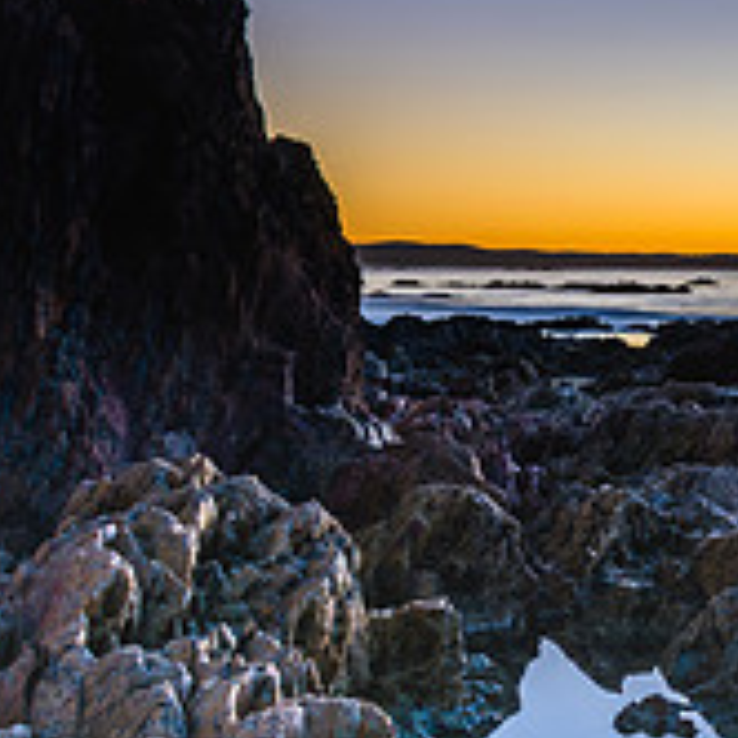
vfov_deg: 24.0
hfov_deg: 21.3
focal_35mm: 72
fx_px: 1737
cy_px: 367
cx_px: 1009
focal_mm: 24
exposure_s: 4
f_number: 8
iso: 80
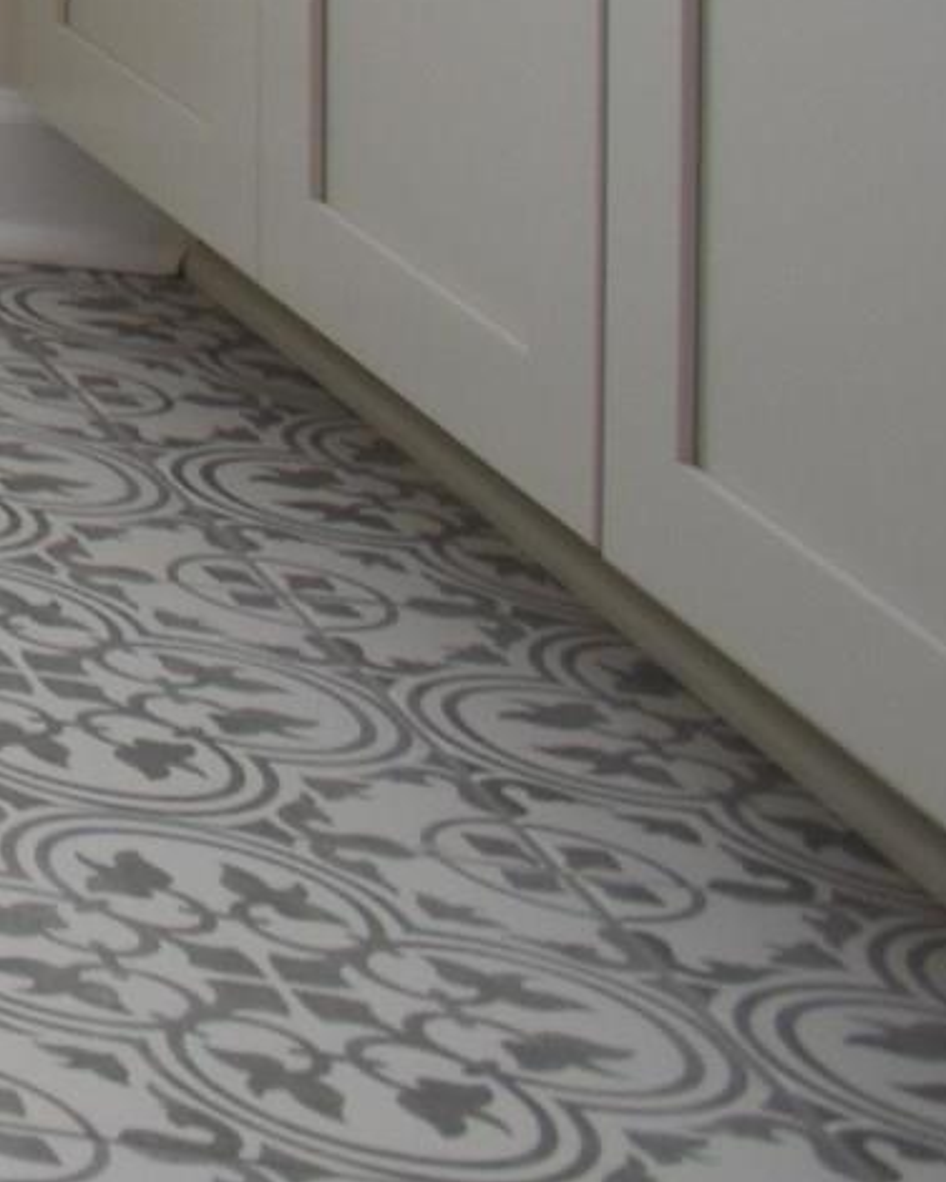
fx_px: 3220
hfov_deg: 8.5
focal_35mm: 92
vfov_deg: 17.1
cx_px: -2740
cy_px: -943
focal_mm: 10
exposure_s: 1/60
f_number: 4.5
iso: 400
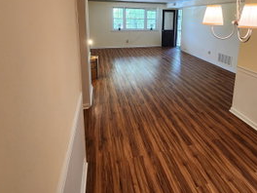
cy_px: 49
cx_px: 149
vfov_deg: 60.1
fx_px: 156
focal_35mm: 21
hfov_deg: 78.4
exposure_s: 1/60
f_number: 2.2
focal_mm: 2.2
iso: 400
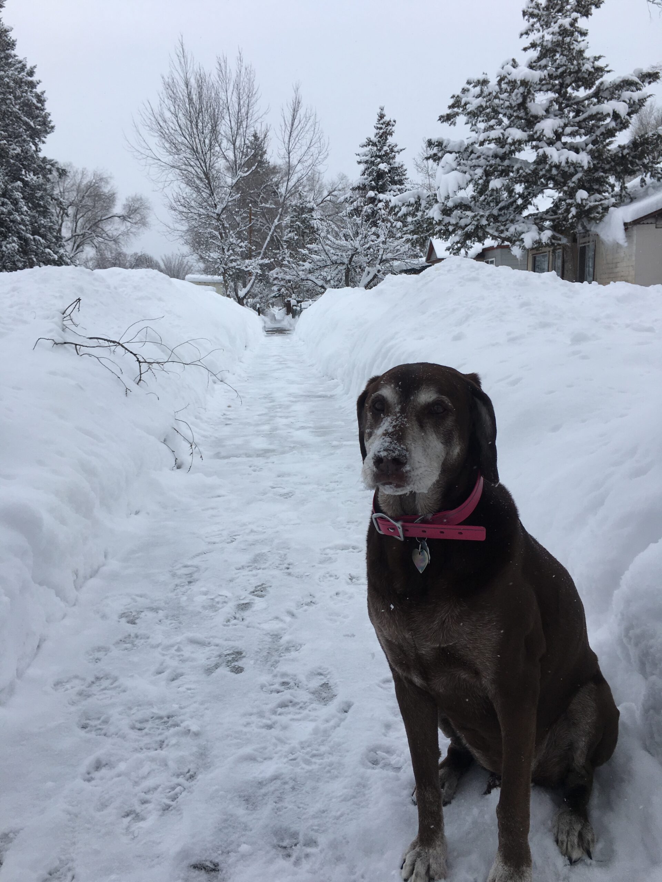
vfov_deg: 61.7
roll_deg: +0.4
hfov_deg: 48.2
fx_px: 739
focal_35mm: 29
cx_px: 331
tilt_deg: -9.7
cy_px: 441
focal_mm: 4.15
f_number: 2.2
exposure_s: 1/1350
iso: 25
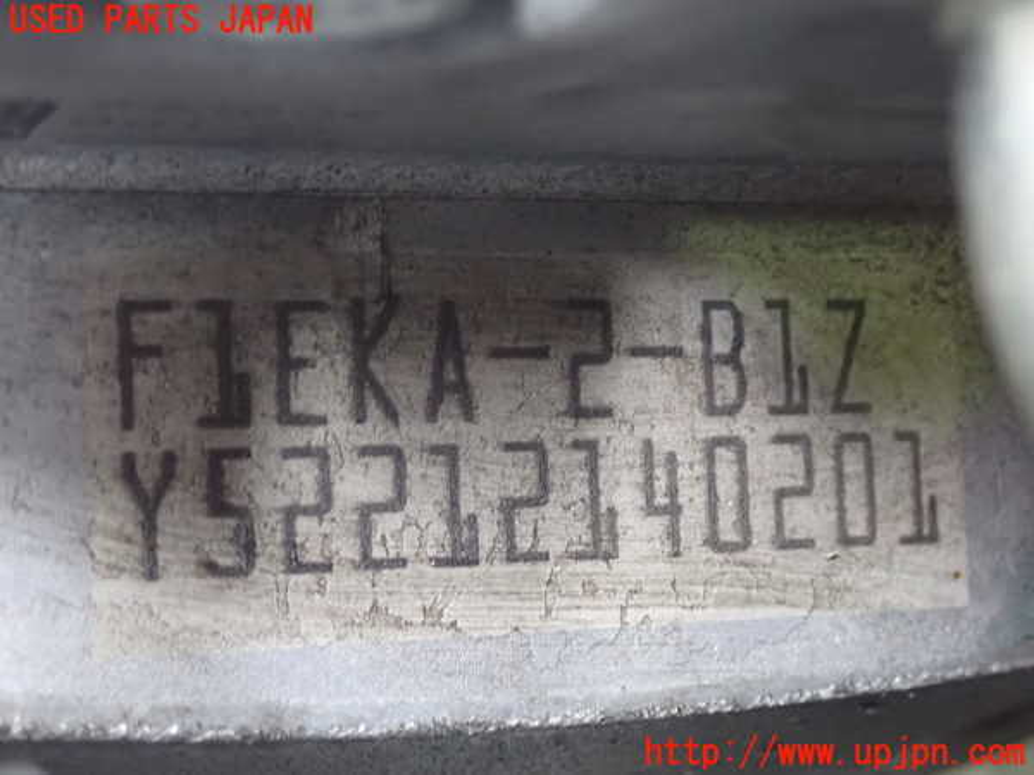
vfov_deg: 20.7
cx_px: 517
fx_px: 2121
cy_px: 388
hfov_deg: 27.4
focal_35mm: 71
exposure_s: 1/15
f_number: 3.9
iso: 1600
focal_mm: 12.73
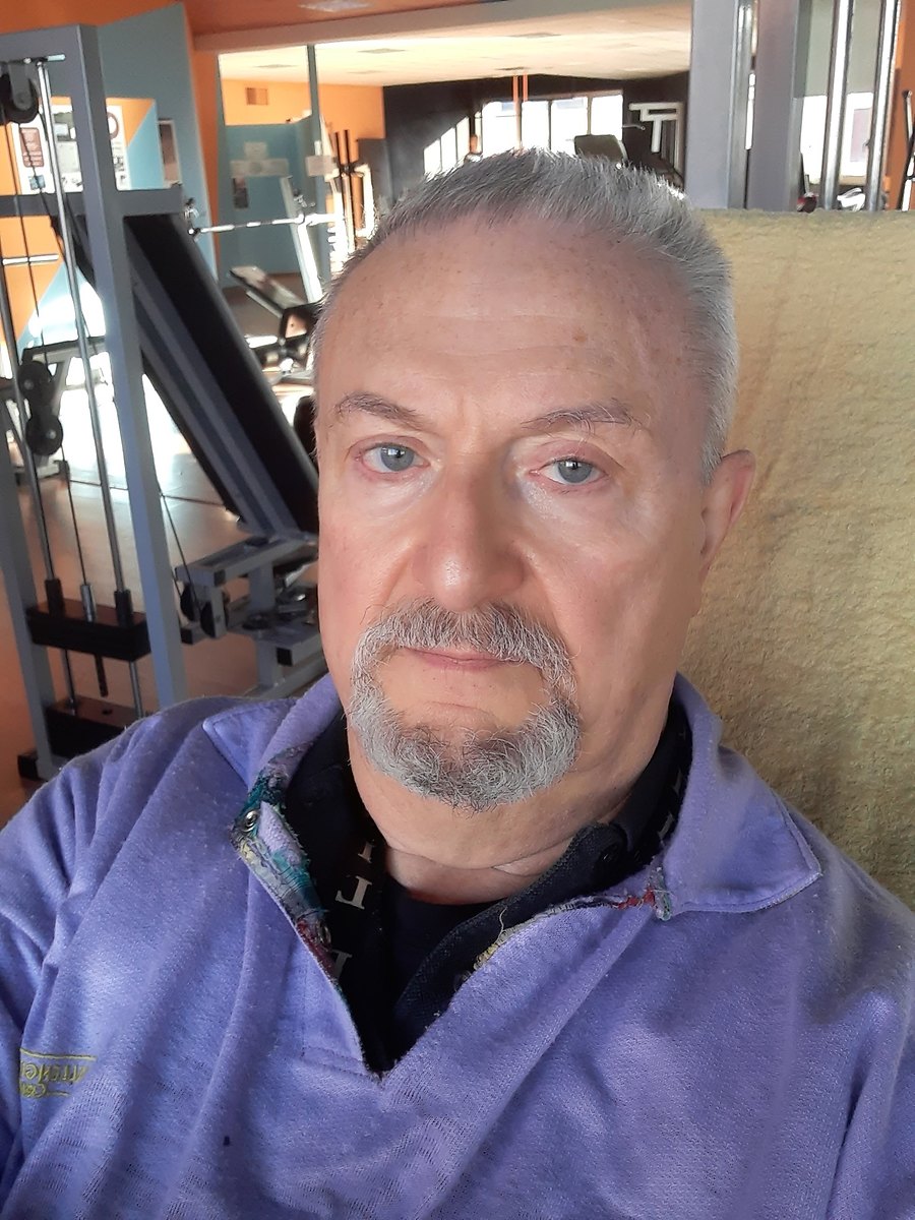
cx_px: 458
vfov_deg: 56.8
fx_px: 1128
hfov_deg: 44.2
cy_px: 610
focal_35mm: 32
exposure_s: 1/50
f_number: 2
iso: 100
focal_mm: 2.66
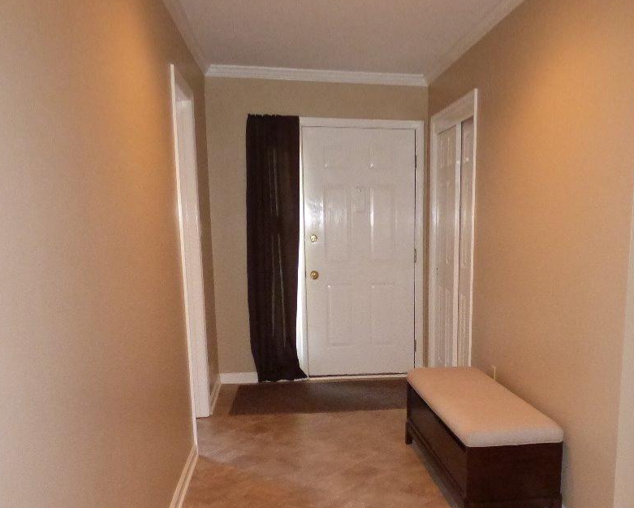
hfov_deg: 49.4
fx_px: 676
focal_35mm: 36
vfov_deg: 40.0
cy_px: 381
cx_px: 420
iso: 800
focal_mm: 3.58
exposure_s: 1/60
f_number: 2.8
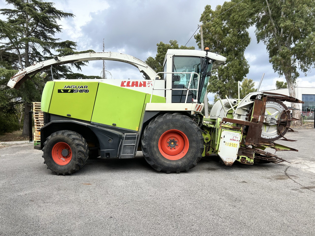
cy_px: 118
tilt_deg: -0.6
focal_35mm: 26
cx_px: 158
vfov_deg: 53.1
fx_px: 237
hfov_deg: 67.3
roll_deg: +0.9
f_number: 1.5
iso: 50
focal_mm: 5.7
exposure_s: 1/1869
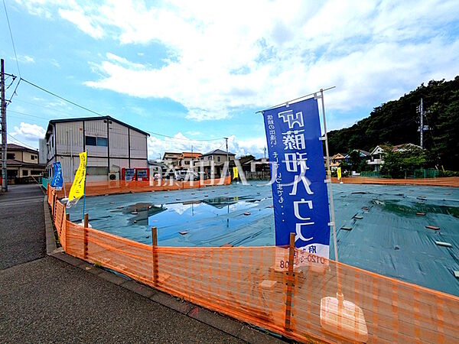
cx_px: 230
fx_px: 186
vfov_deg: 85.7
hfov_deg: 102.1
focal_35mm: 14
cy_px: 172
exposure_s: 1/3322
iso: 52
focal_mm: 1.83
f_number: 2.2
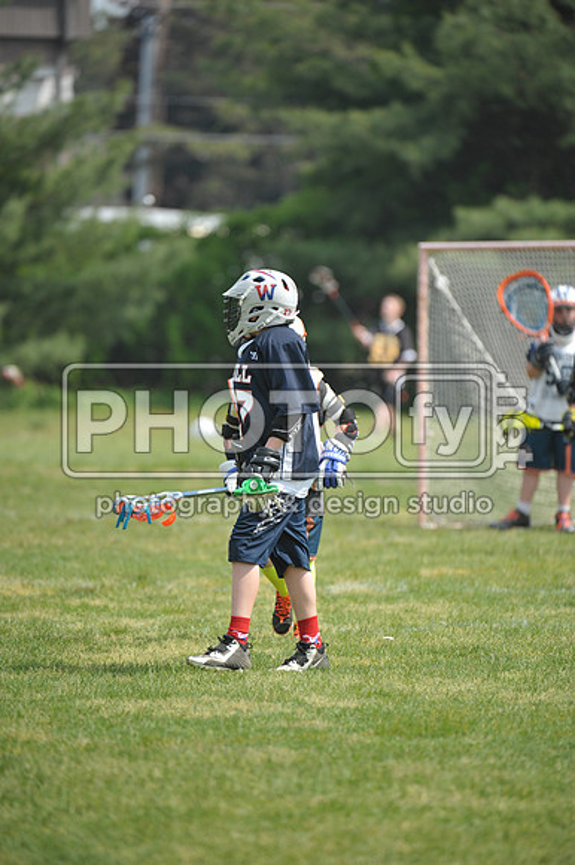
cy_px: 432
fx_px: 7196
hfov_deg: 4.6
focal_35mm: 300
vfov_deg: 6.9
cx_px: 288
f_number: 4
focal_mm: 300
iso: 640
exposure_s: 1/2500
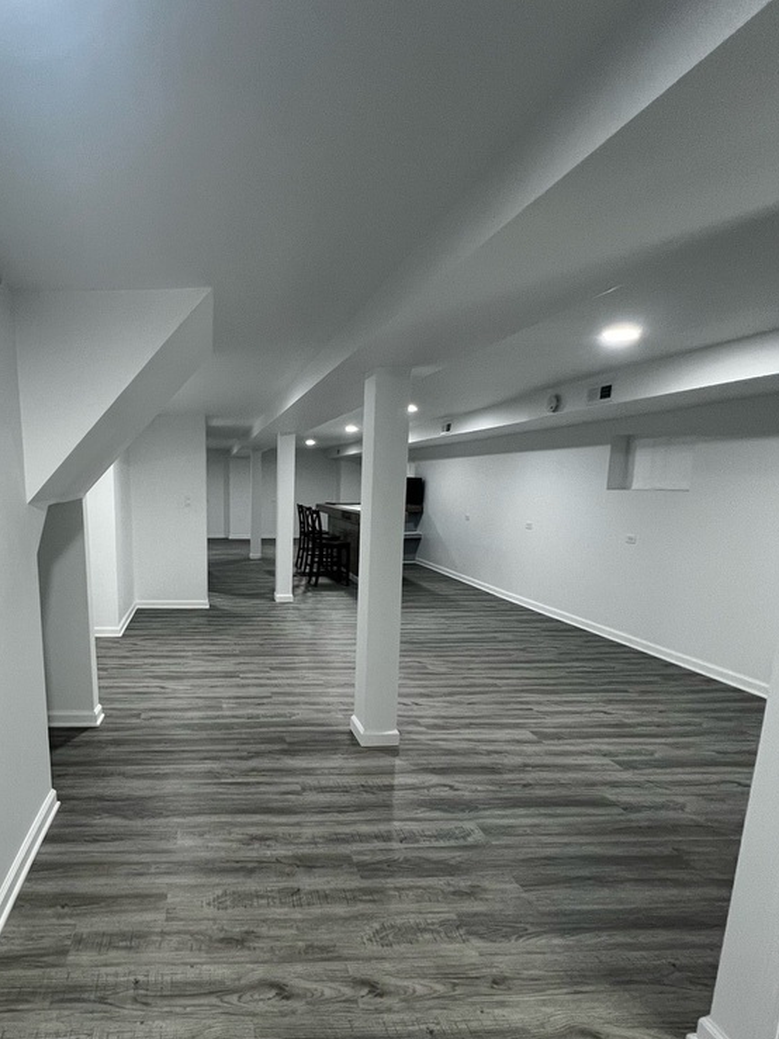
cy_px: 591
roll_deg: -0.7
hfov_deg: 65.4
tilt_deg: -10.2
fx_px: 570
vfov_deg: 84.2
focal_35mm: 19
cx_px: 218
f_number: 1.8
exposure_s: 1/60
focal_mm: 1.57
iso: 250
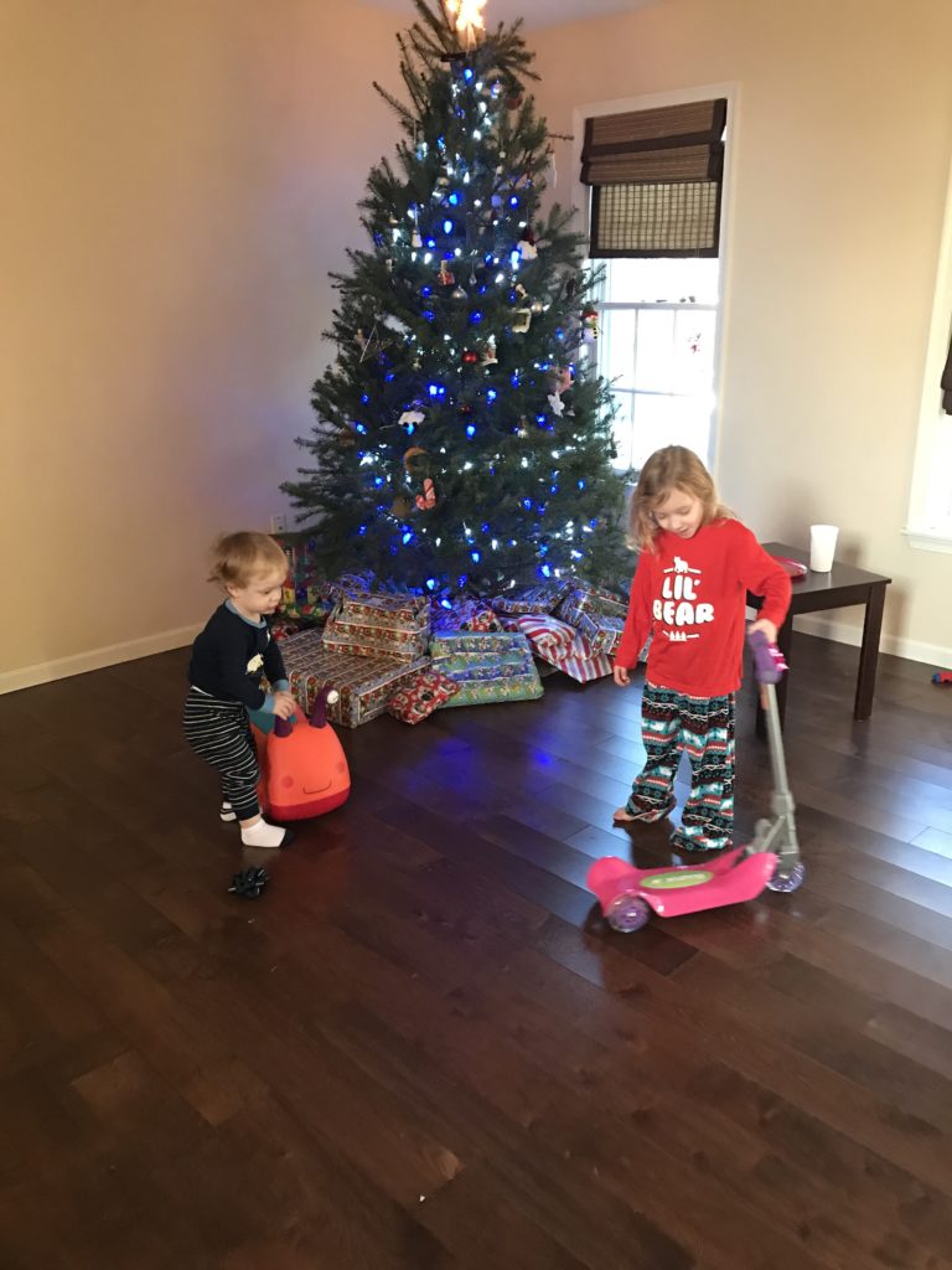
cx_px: 476
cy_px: 635
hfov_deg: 49.7
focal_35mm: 28
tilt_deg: -18.0
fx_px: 1027
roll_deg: +0.6
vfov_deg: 63.4
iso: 100
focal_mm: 3.99
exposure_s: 1/7
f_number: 1.8
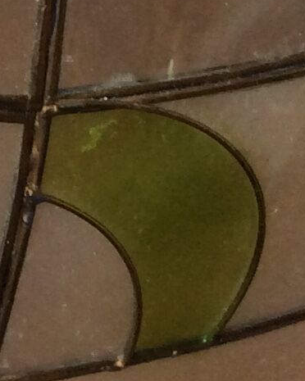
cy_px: -202
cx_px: -505
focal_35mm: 174
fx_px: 1963
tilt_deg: -45.4
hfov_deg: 8.0
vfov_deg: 10.7
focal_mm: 3.3
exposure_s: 1/100
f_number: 2.4
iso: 32
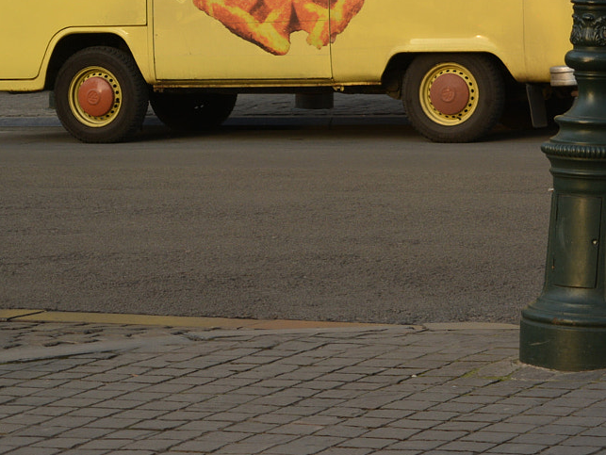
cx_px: 262
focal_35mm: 197
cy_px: -8
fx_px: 3454
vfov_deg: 7.5
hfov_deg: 10.0
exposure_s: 1/160
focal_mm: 55
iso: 200
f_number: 5.6
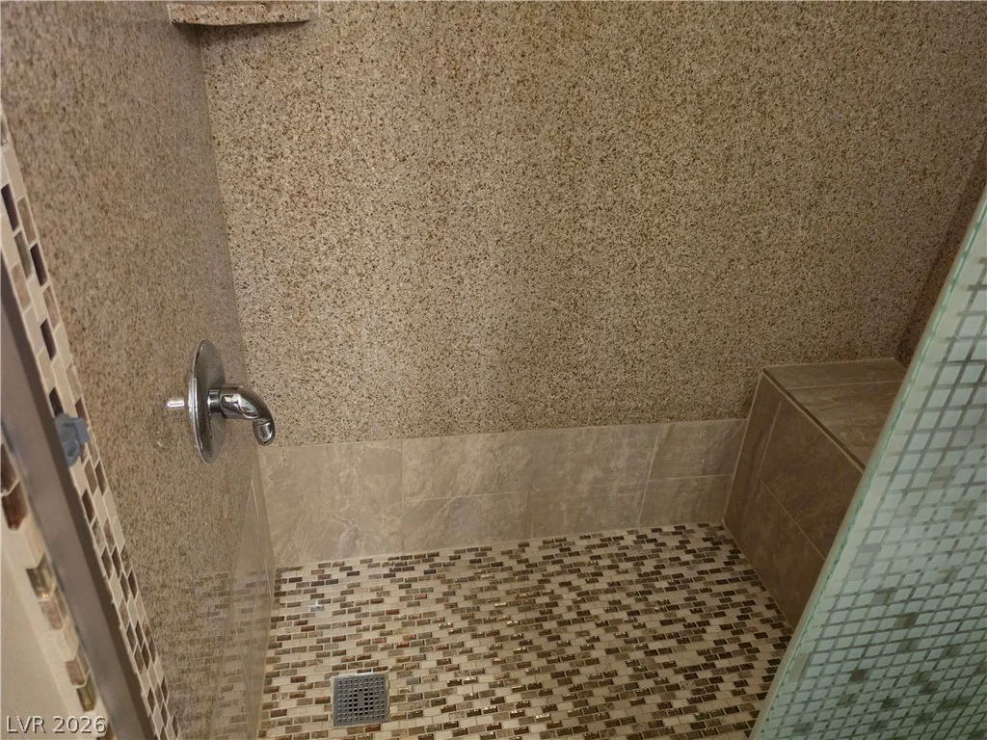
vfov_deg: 58.9
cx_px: 494
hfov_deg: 73.9
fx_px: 656
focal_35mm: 23
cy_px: 370
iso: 1600
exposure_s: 1/120
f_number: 1.4
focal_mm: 6.5
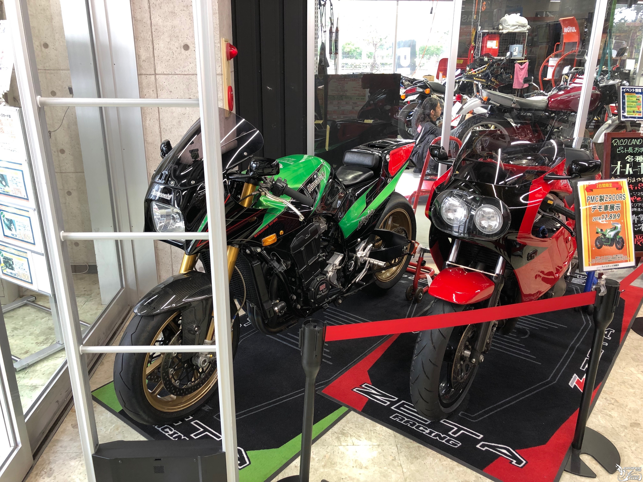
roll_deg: -1.0
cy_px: 241
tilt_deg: -20.3
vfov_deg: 49.7
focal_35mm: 28
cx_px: 322
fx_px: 520
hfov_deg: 63.4
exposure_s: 1/24
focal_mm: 3.99
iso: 40
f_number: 1.8
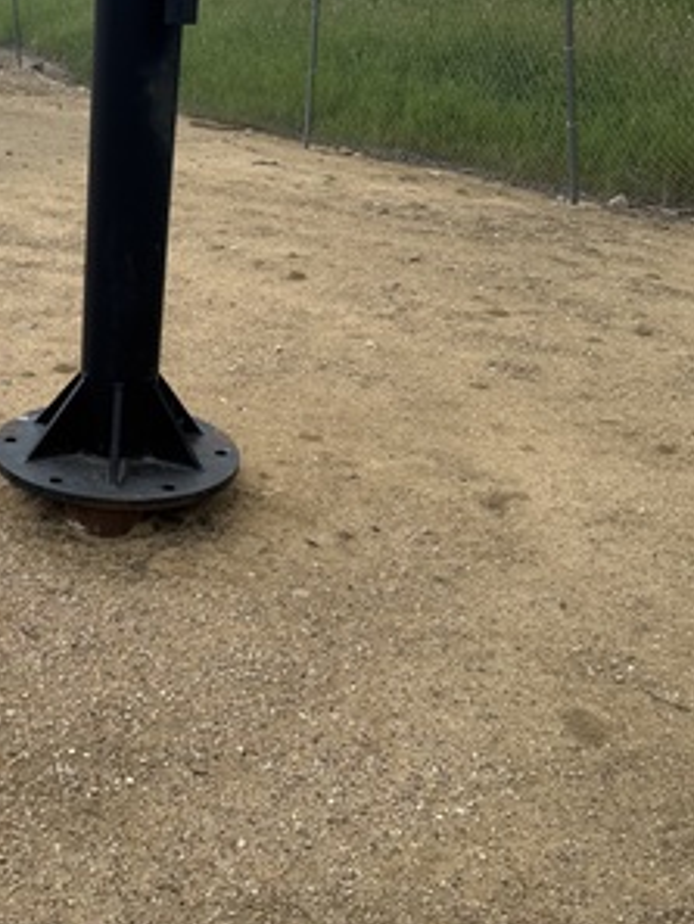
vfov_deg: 43.8
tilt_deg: -22.9
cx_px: 124
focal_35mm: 43
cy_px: 456
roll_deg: -4.7
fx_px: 1149
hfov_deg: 32.6
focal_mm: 6.76
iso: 80
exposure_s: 1/2710
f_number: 1.78
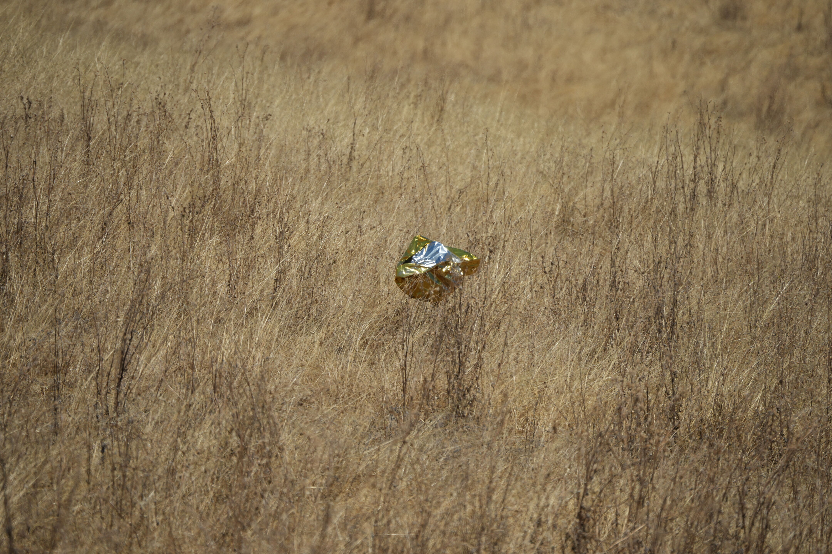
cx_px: 416
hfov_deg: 5.2
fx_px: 9244
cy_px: 277
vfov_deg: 3.4
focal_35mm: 400
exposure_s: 1/2500
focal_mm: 400
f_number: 6.3
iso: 320
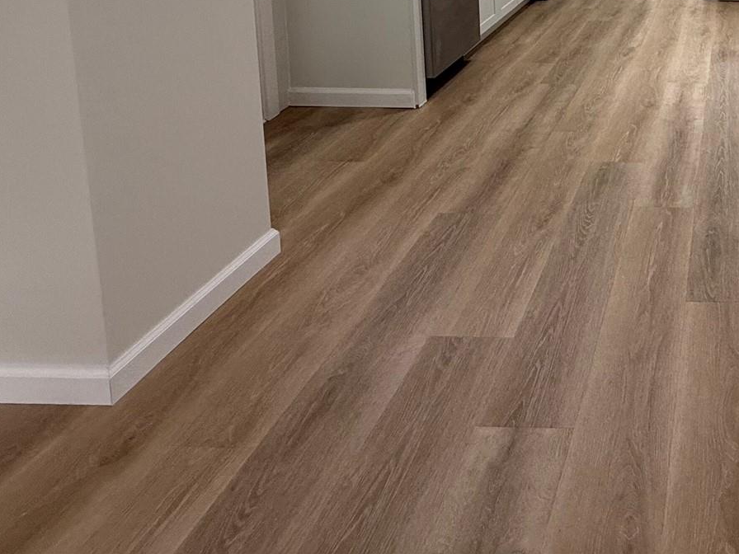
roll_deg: -0.7
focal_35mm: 32
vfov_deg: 36.3
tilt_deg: -6.6
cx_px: 733
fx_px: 683
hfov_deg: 47.5
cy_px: -78
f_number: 2.2
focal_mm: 2.22
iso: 160
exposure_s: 1/99
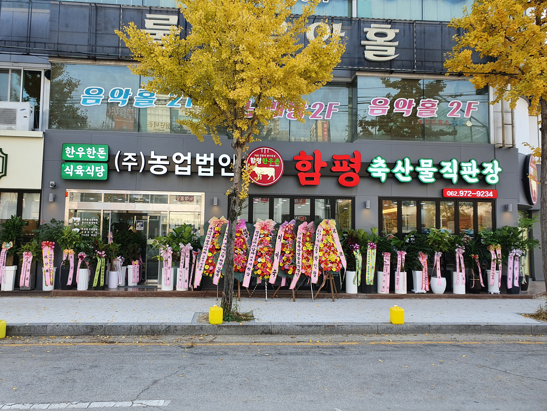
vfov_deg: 53.1
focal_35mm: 26
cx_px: 274
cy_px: 206
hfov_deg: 67.3
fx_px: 411
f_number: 2.4
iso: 50
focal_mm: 4.32
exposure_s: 1/185
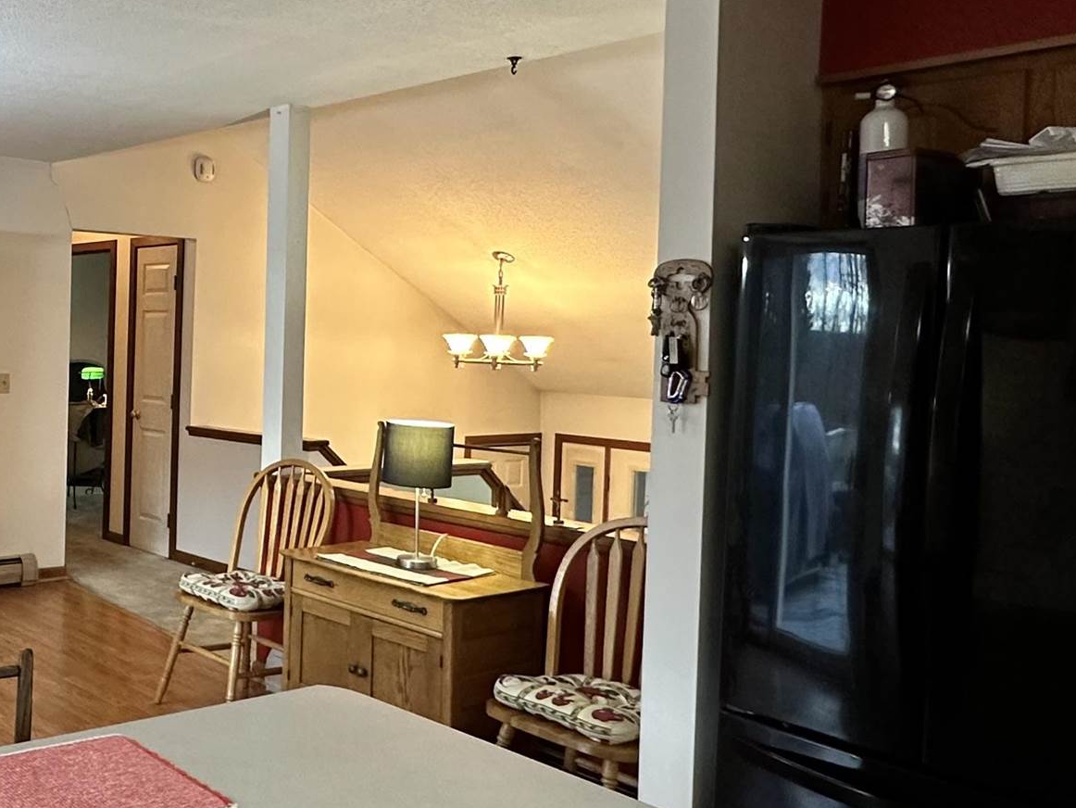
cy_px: 357
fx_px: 1150
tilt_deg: -1.0
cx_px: 81
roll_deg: -1.1
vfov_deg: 38.6
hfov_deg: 44.9
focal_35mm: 37
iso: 320
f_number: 2.2
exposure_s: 1/120
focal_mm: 2.22
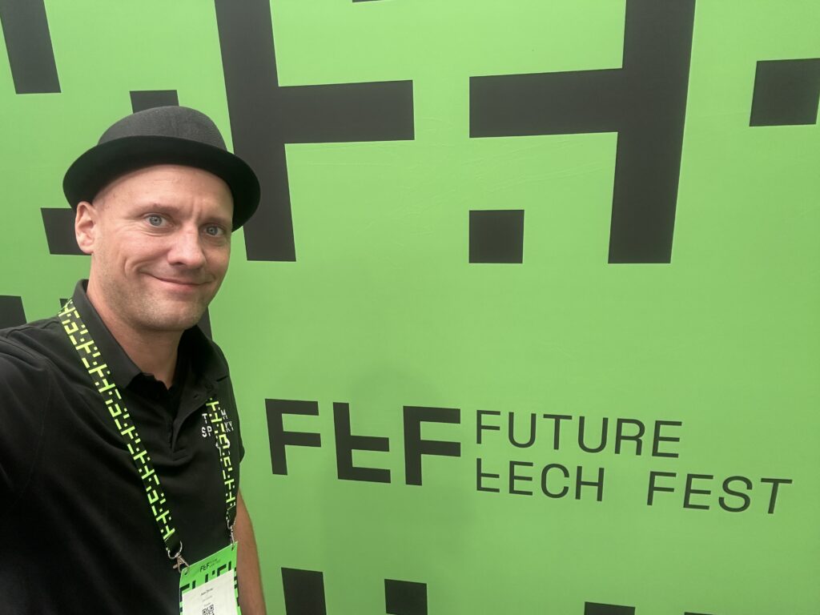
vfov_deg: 58.9
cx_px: 410
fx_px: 545
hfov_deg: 73.9
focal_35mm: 23
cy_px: 308
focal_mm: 2.69
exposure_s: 1/62
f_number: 1.9
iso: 80
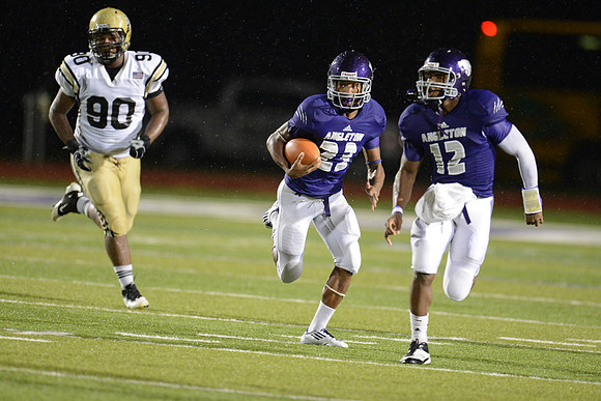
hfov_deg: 5.2
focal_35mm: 400
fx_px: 6679
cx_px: 300
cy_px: 200
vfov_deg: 3.4
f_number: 2.8
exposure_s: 1/1000
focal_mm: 400
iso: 5000
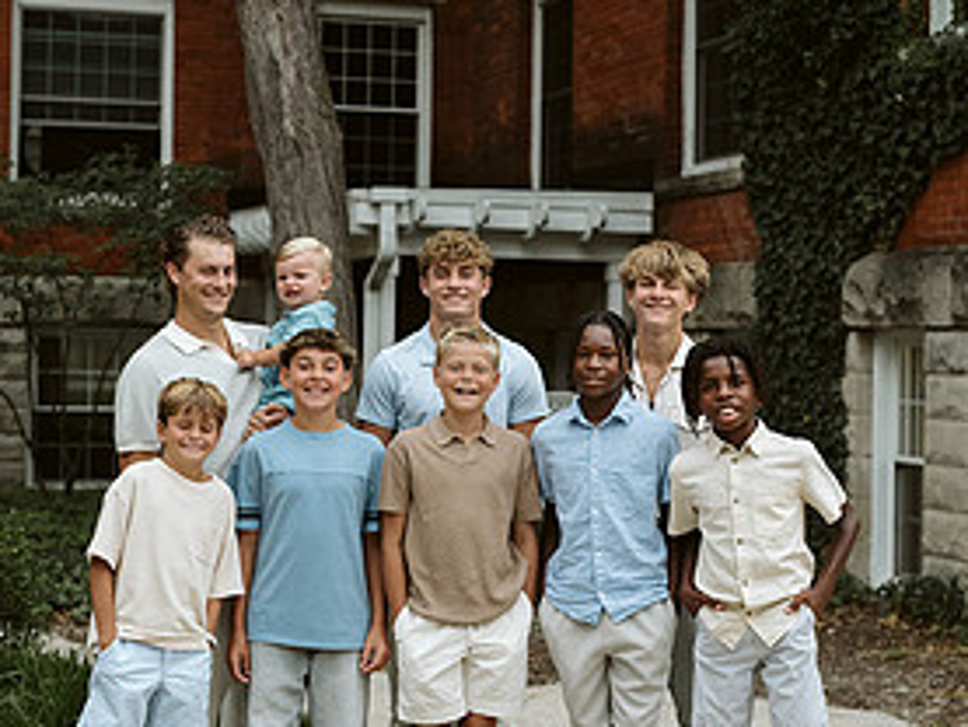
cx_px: 458
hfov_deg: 25.0
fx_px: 2182
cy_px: 287
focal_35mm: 78
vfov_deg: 18.9
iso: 1000
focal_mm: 50
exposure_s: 1/640
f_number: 2.8
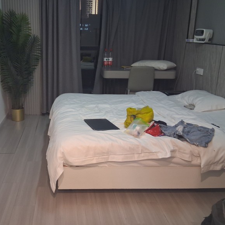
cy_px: 117
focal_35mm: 38
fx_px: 279
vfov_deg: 43.8
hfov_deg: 43.2
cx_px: 75
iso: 500
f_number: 1.8
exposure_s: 1/30
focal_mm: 3.98
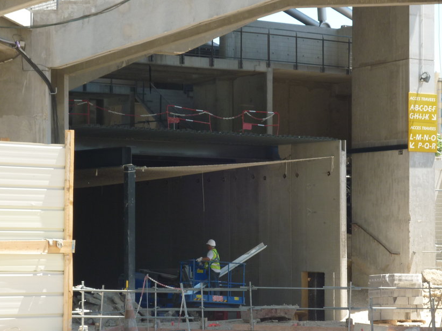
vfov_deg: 13.1
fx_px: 1443
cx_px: 230
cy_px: 192
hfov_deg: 17.4
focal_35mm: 113
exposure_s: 1/160
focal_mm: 15.3
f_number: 4.7
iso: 80
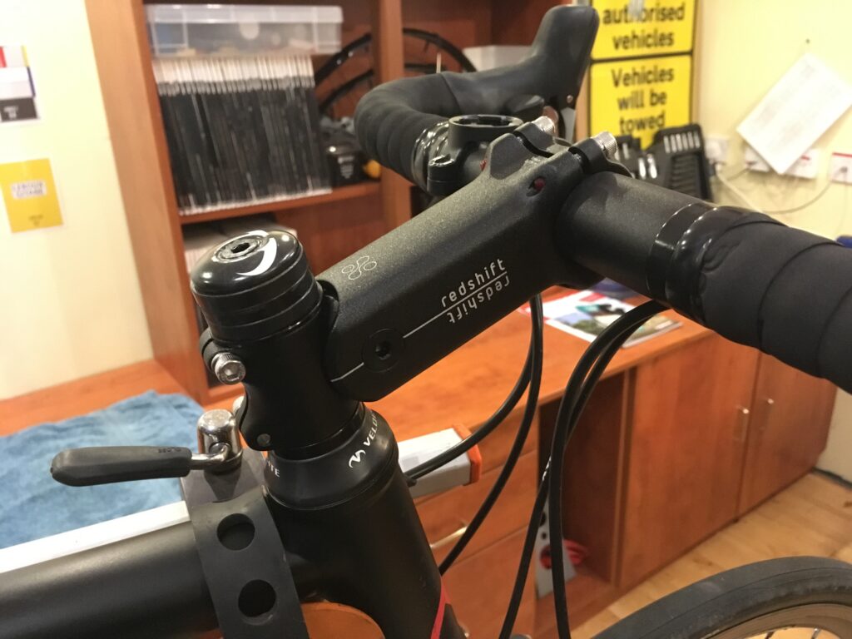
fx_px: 714
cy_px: 320
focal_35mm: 29
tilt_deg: -23.9
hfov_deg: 61.7
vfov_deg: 48.2
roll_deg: +1.8
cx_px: 426
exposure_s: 1/17
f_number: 2.2
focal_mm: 4.15
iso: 320
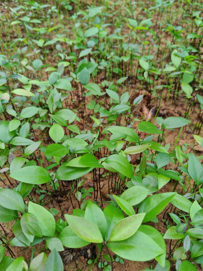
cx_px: 102
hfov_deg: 51.3
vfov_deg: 65.3
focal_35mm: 27
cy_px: 136
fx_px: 211
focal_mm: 5.52
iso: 50
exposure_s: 1/100
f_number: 1.95
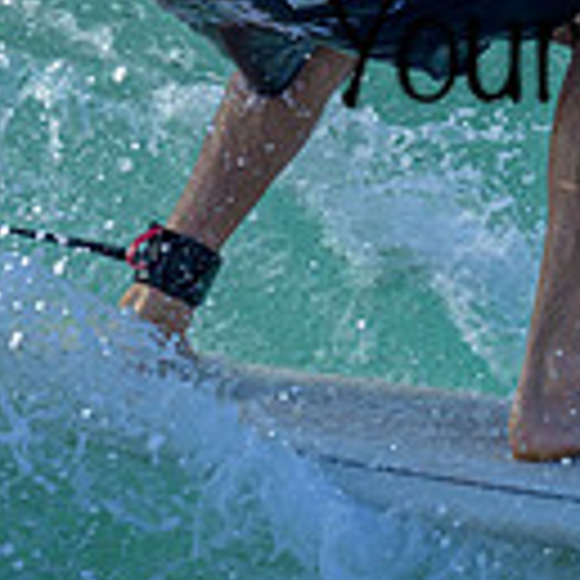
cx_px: 787
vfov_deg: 0.6
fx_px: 58007
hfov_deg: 0.6
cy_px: -2
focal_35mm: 3060
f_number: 6.3
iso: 1100
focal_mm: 800
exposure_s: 1/2000
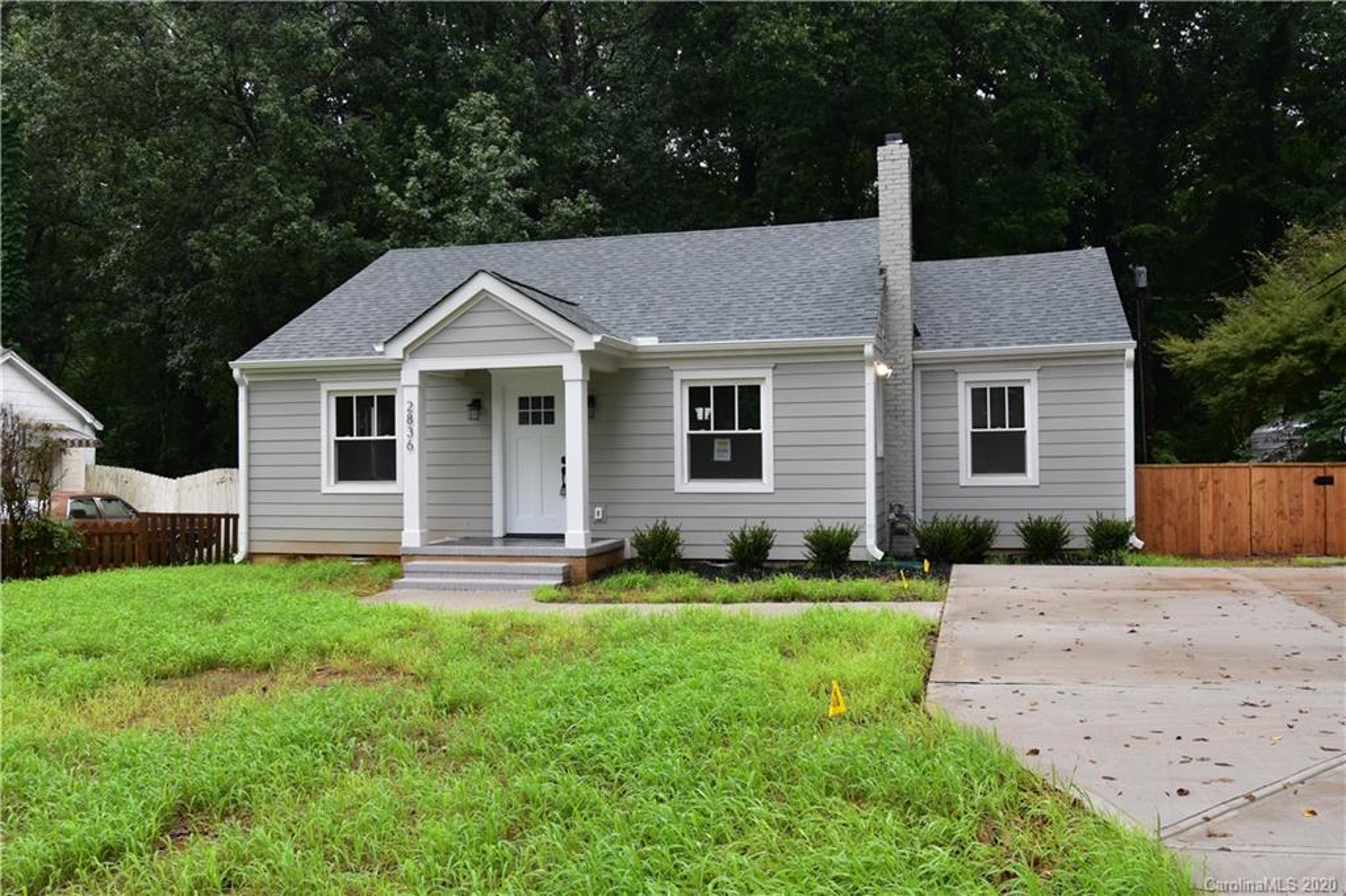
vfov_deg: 43.6
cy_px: 448
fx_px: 1121
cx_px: 673
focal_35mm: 30
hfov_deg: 61.9
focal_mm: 20
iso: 400
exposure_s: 1/125
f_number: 9
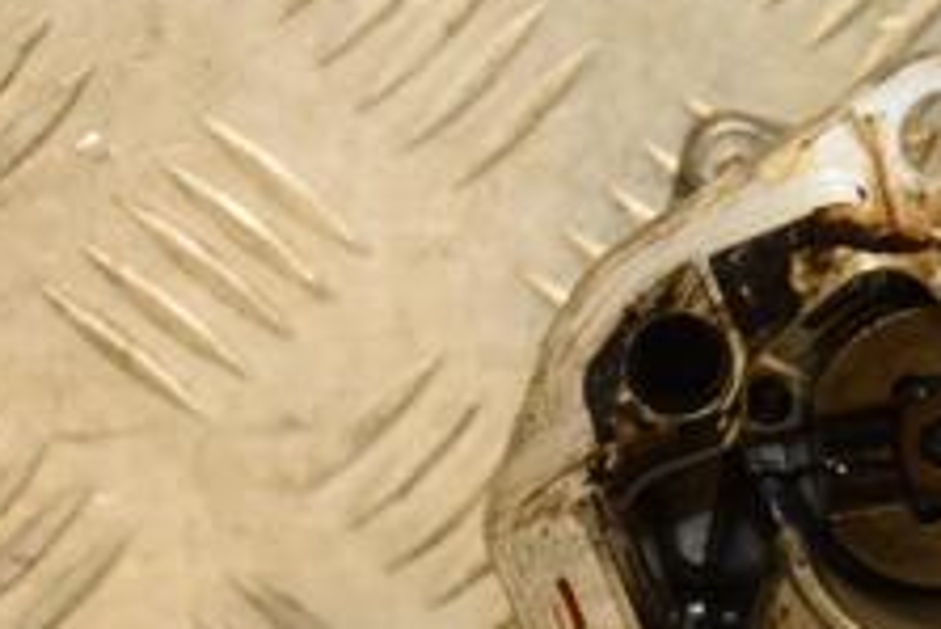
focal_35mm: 210
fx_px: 5493
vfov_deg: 6.5
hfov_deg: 9.7
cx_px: 1038
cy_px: 409
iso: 800
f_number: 5.6
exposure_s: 1/200
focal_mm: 52
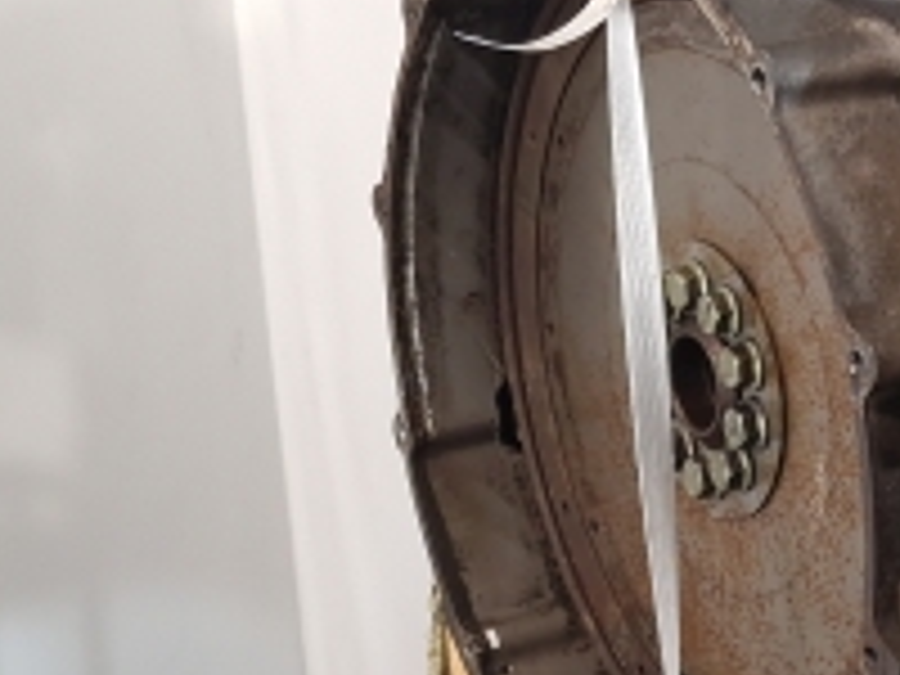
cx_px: 1382
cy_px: 207
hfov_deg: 18.6
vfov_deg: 16.0
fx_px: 2392
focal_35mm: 92
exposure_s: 1/50
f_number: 1.8
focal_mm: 6.4
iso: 100
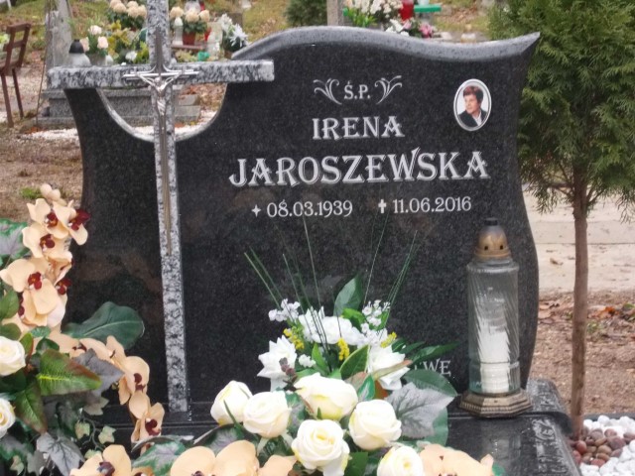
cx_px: 318
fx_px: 1816
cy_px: 238
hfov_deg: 19.8
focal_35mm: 99
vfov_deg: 14.9
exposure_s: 1/80
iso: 320
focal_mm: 17.6
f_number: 5.5
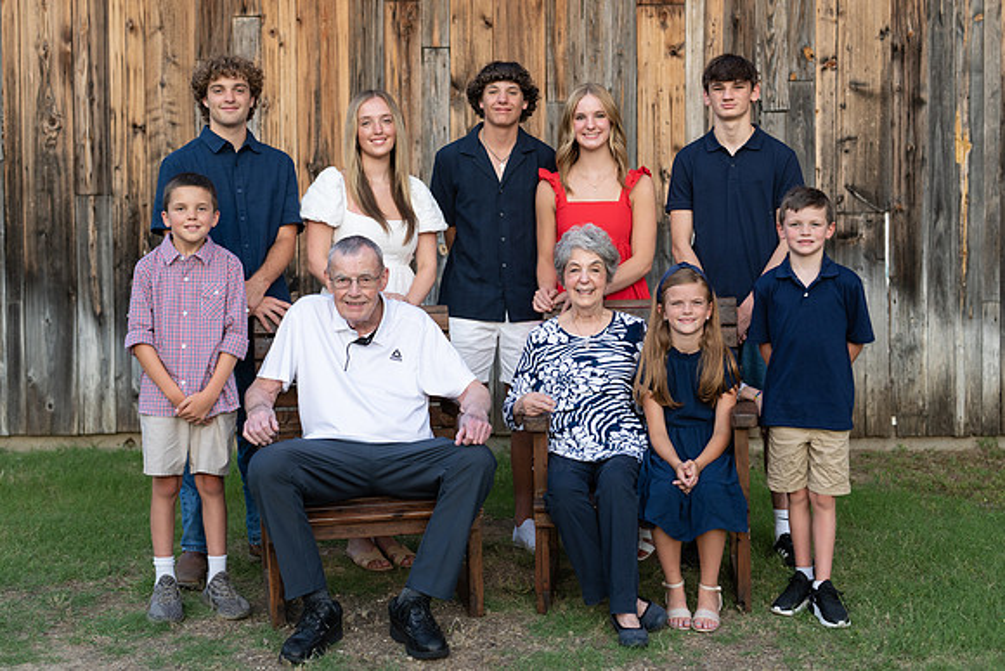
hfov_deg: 36.6
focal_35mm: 54
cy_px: 312
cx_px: 511
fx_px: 1519
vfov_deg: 24.9
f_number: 2.2
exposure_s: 1/800
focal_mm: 50
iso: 200
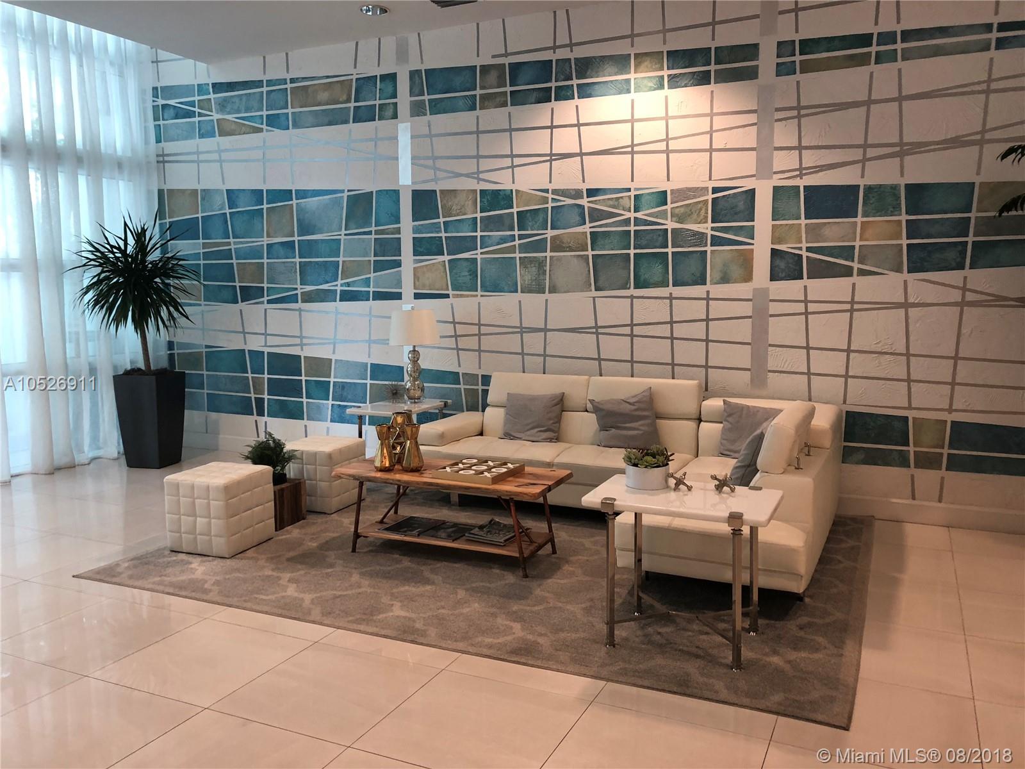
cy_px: 384
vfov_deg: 49.7
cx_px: 512
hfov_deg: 63.4
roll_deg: +0.5
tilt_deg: -6.8
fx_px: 829
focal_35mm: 28
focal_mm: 3.99
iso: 40
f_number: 1.8
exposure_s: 1/17
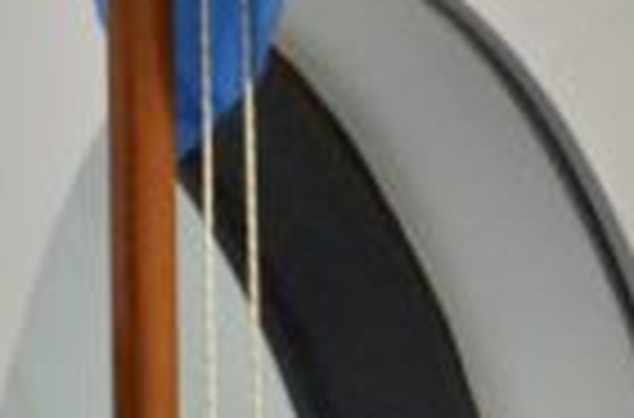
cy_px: 1112
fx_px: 8899
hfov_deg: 4.1
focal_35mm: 507
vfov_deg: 2.7
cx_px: 40
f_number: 6.3
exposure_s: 1/60
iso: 3200
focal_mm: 62
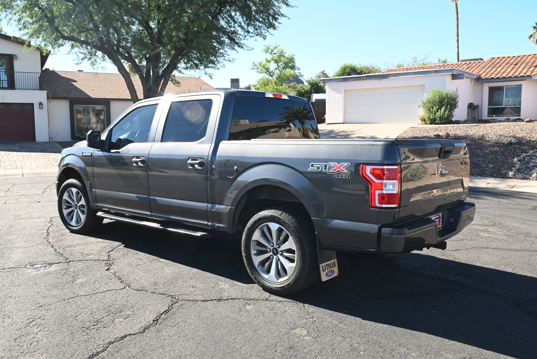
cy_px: 180
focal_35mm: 30
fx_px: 448
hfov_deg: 61.9
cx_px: 268
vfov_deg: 43.6
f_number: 22
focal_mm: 30
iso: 1800
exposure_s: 1/200
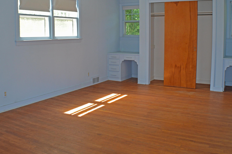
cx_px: 112
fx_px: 315
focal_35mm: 49
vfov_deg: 27.4
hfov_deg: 40.4
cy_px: 56
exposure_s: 1/100
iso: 400
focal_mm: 24
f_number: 4
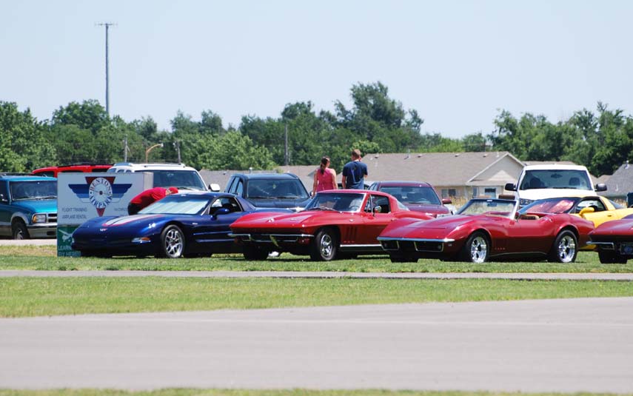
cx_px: 332
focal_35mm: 403
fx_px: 6955
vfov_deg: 3.3
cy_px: 216
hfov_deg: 5.2
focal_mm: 220
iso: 200
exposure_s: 1/640
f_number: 5.6
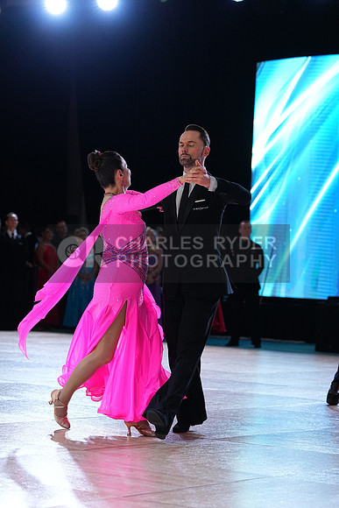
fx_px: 1496
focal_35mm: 106
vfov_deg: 19.3
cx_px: 170
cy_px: 254
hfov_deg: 12.9
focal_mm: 106
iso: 1250
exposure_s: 1/400
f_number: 4
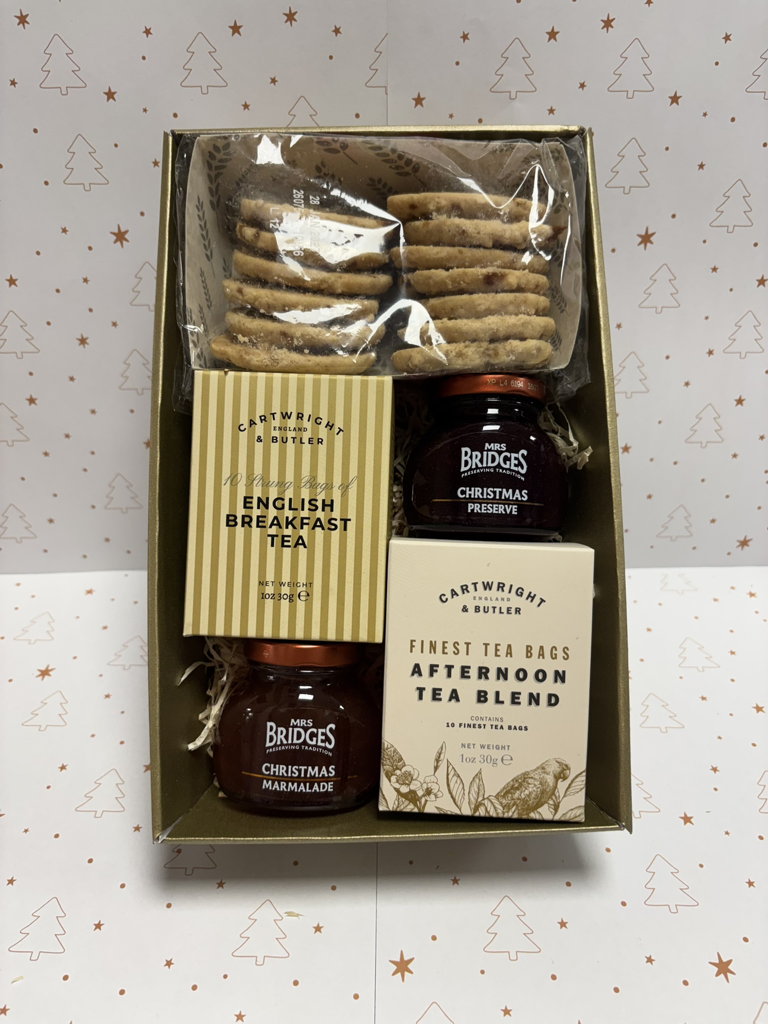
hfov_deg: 53.1
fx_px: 769
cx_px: 384
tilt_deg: -36.6
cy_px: 512
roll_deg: -1.1
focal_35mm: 26
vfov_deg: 67.3
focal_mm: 5.96
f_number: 1.6
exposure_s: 1/100
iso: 100
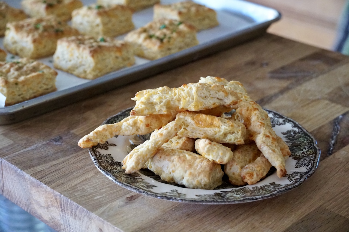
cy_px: 116
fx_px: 698
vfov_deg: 18.9
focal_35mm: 72
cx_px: 174
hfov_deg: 28.1
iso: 6400
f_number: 5
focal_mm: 48
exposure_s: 1/160
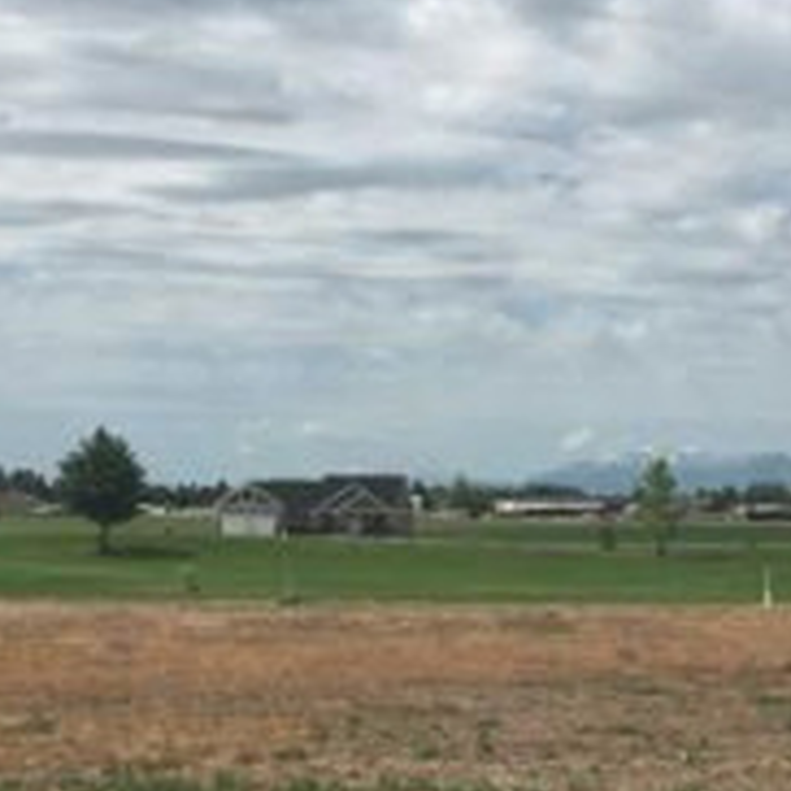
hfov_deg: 19.3
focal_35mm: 90
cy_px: 626
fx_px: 2327
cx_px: 478
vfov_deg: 19.1
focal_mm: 4.15
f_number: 2.2
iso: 25
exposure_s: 1/2849
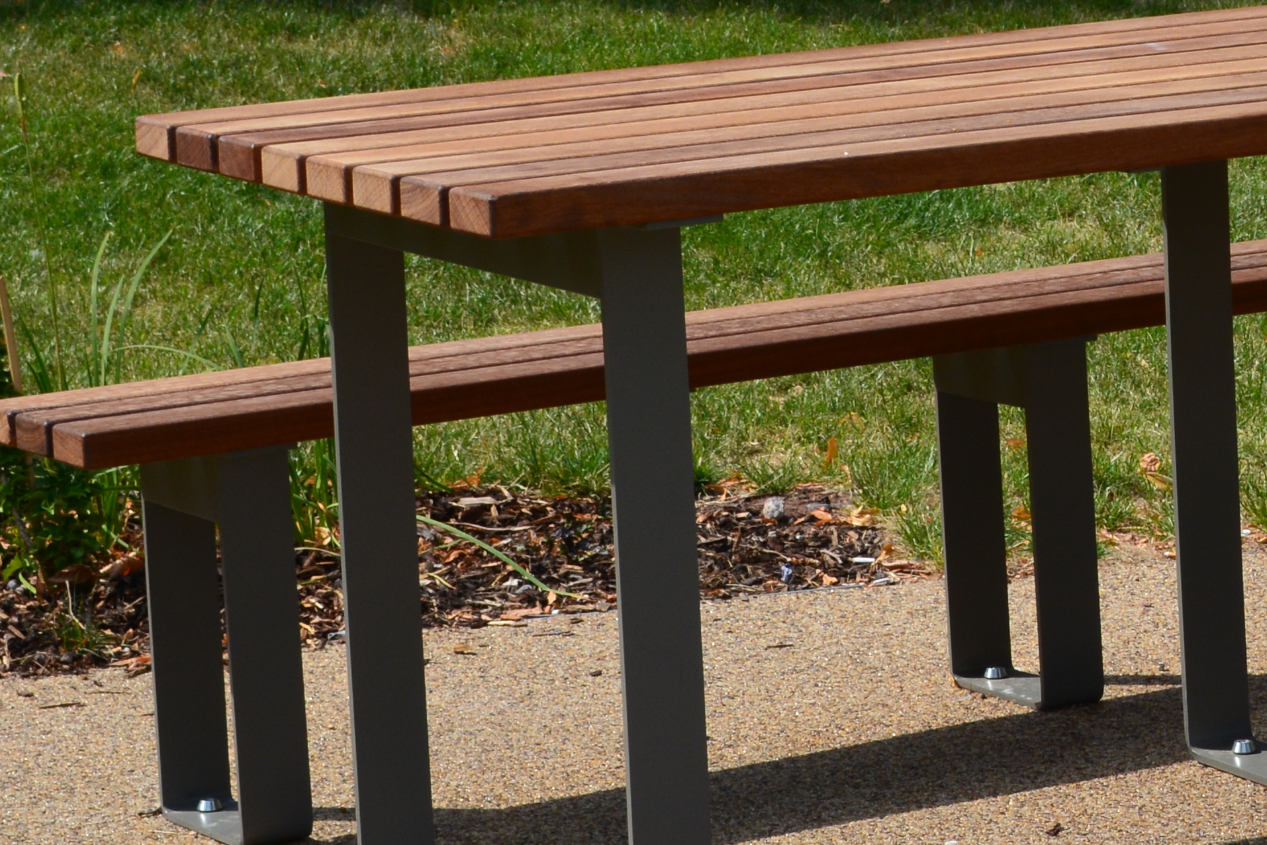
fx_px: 5791
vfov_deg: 8.3
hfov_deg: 12.2
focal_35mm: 165
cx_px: 1483
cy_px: 173
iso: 250
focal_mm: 35
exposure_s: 1/250
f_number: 10
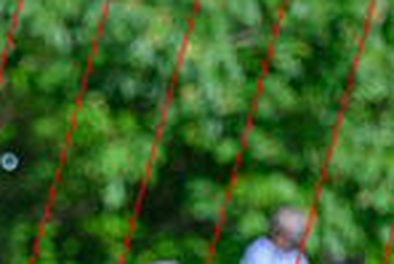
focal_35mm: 931
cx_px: -190
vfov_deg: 1.5
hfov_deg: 2.2
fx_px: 10199
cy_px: 453
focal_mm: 170
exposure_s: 1/2500
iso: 180
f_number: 2.8
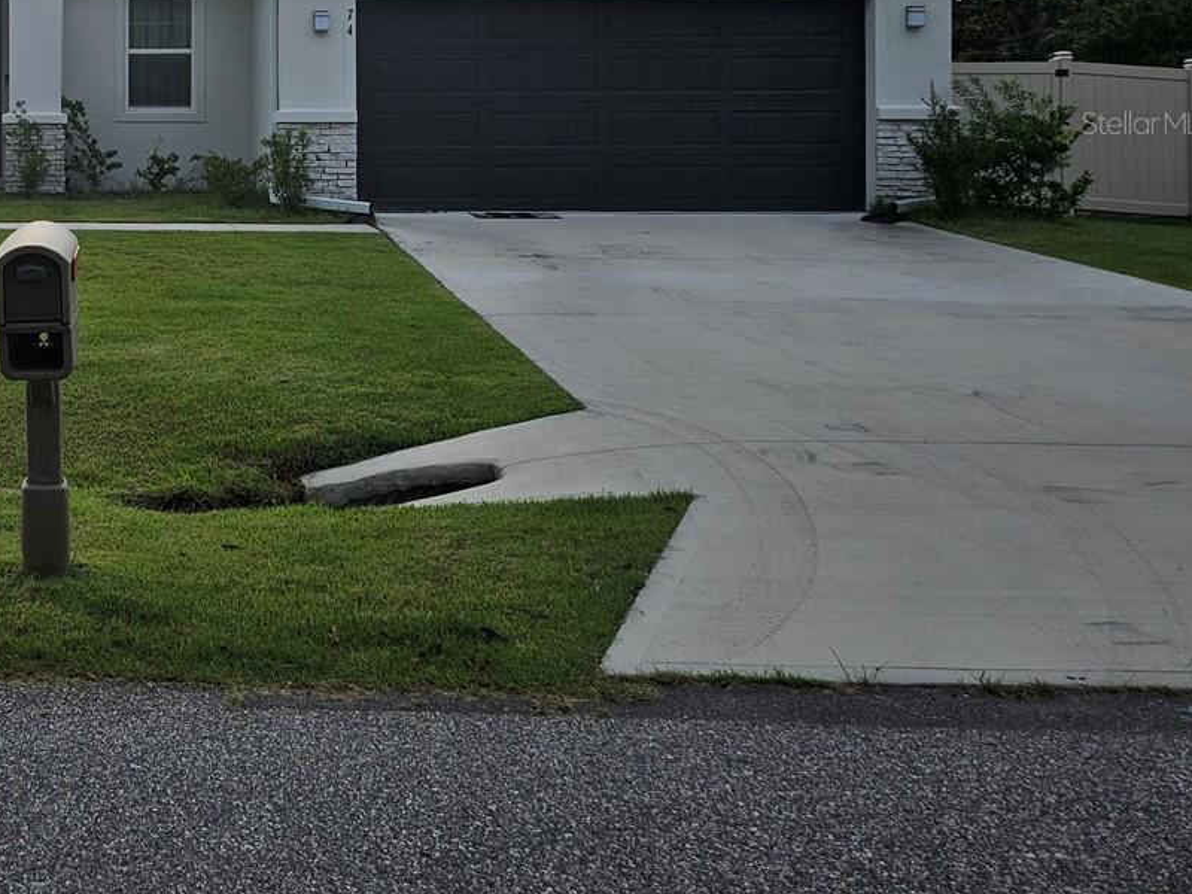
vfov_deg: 30.4
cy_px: 122
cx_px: 30
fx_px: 1584
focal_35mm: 46
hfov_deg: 37.3
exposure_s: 1/1311
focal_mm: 5.4
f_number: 1.8
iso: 25
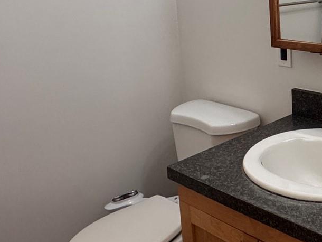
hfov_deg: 33.9
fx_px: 437
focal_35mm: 47
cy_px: 24
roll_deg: +0.0
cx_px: 372
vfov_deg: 29.6
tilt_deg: -8.7
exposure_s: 1/60
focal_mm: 2.22
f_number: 2.2
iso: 320
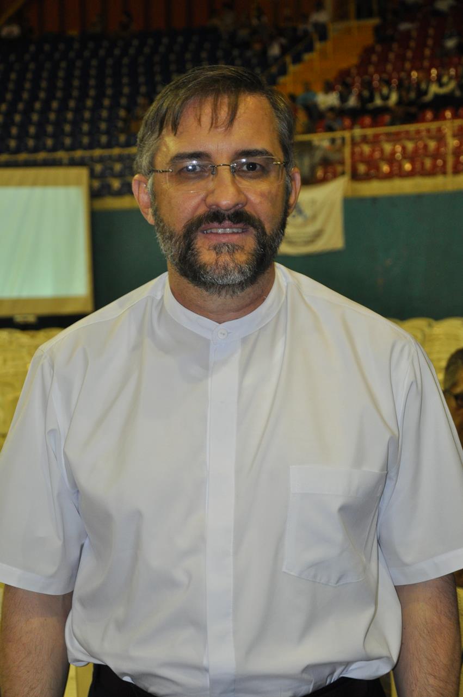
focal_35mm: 68
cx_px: 232
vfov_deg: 29.9
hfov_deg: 20.1
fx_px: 1306
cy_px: 348
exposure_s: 1/60
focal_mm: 45
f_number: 4.8
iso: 800
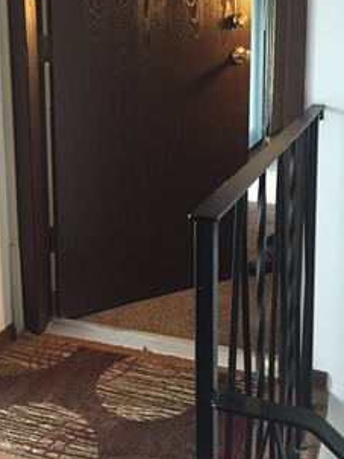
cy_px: 127
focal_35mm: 46
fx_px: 610
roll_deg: +0.9
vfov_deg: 40.3
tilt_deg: -9.2
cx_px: 144
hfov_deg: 31.4
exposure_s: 1/30
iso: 160
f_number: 2.2
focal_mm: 4.15
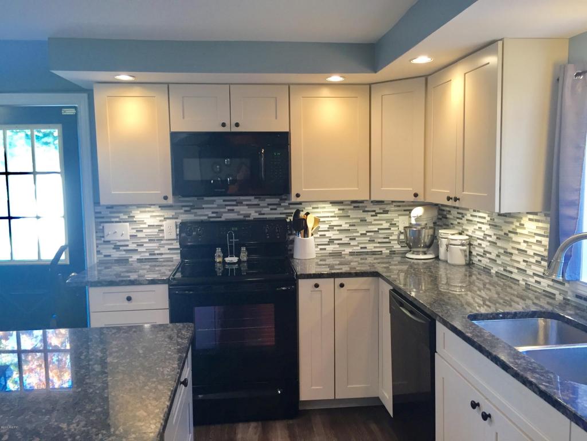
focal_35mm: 29
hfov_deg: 61.7
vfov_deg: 48.2
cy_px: 220
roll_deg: +0.5
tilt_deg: -5.2
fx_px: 492
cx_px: 294
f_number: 2.2
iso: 64
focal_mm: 4.15
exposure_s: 1/30
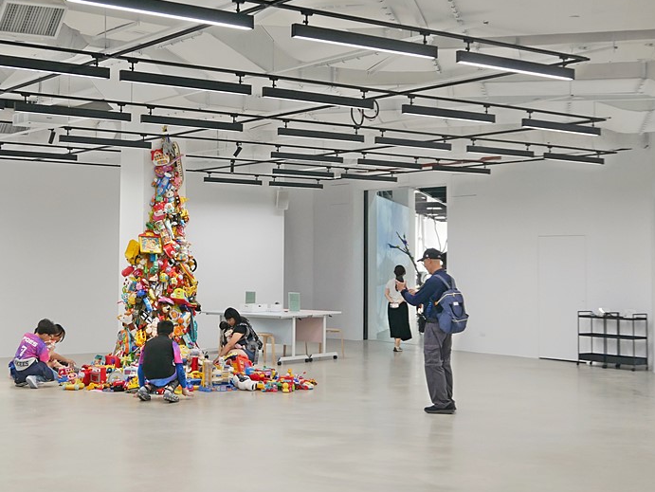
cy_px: 209
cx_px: 186
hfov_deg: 34.4
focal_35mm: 55
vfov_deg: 26.6
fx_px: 1041
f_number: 4.3
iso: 500
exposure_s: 1/60
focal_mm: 19
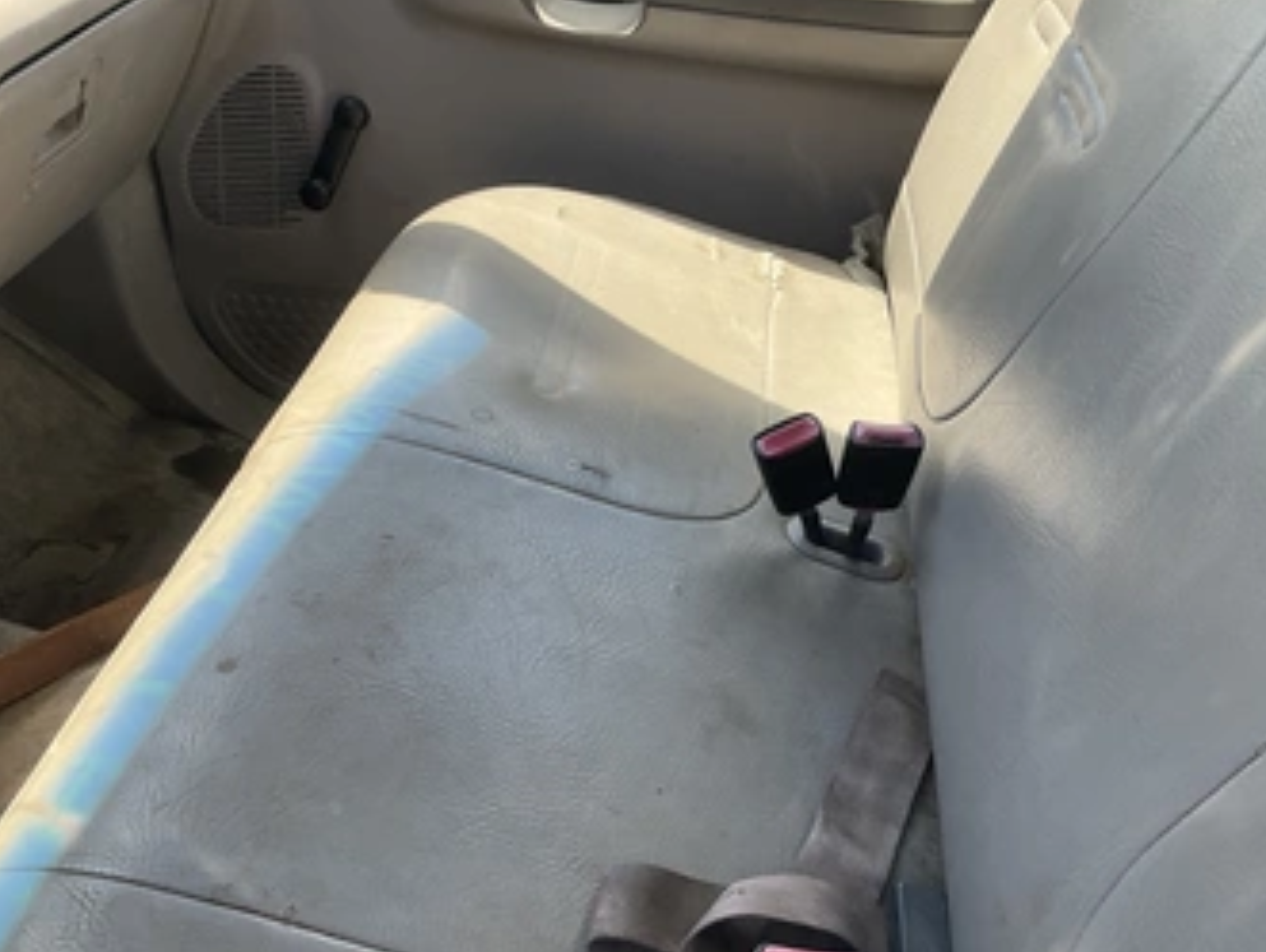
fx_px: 1281
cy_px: 551
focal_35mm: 35
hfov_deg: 52.6
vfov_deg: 40.7
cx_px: 608
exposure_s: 1/200
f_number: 1.8
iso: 25
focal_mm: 3
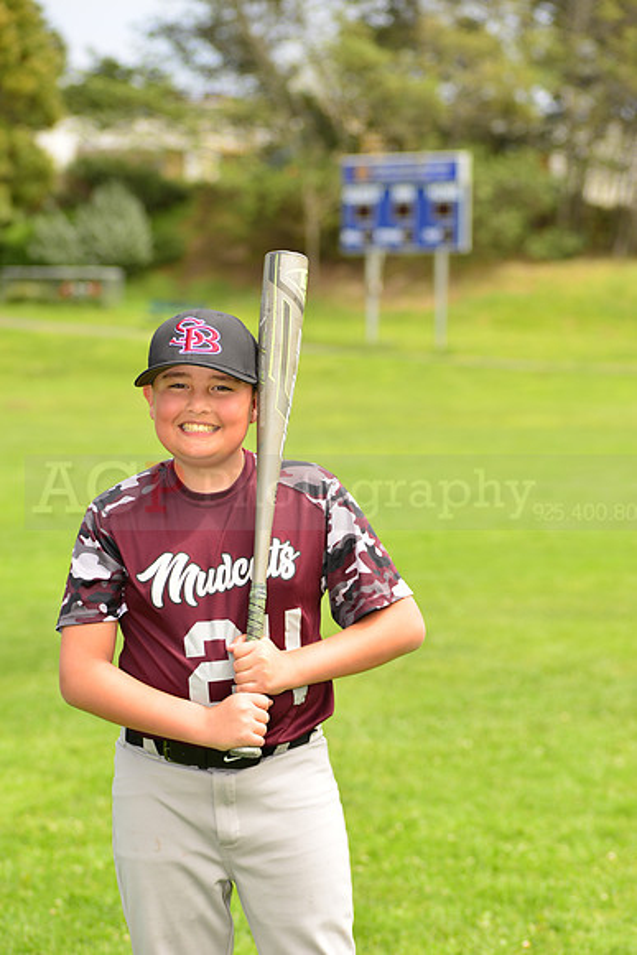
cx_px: 318
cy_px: 478
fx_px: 2652
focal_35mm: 100
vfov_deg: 20.4
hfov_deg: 13.7
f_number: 5
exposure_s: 1/250
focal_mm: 100
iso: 100
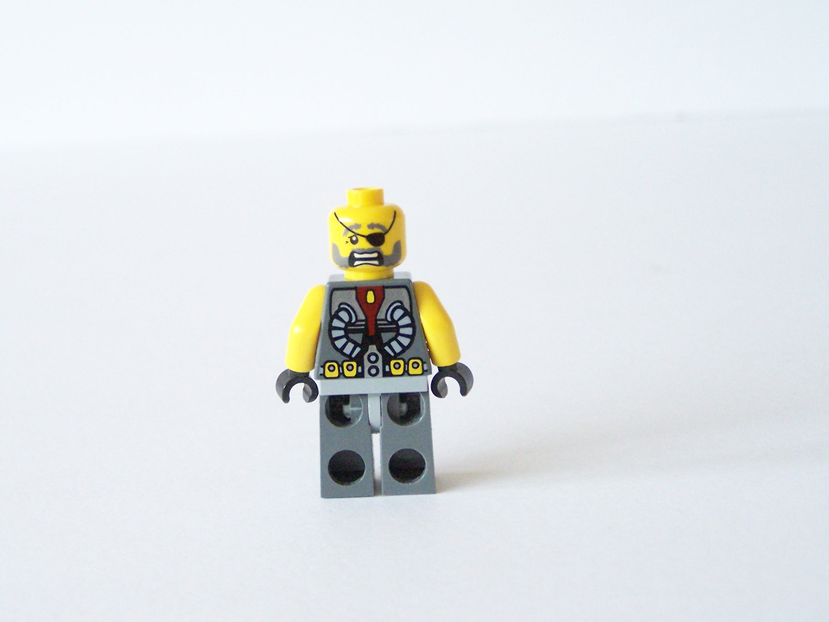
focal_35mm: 75
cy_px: 291
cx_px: 370
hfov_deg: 26.0
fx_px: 1796
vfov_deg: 19.6
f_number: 3.2
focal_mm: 11.1
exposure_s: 1/6
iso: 400
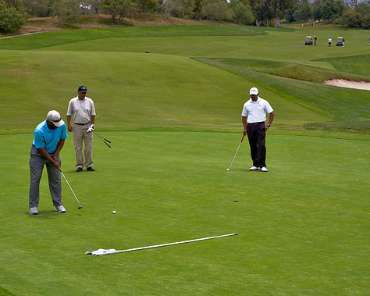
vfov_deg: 17.9
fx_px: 942
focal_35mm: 86
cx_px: 170
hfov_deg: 22.2
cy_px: 149
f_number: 11
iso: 200
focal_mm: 50
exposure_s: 1/200
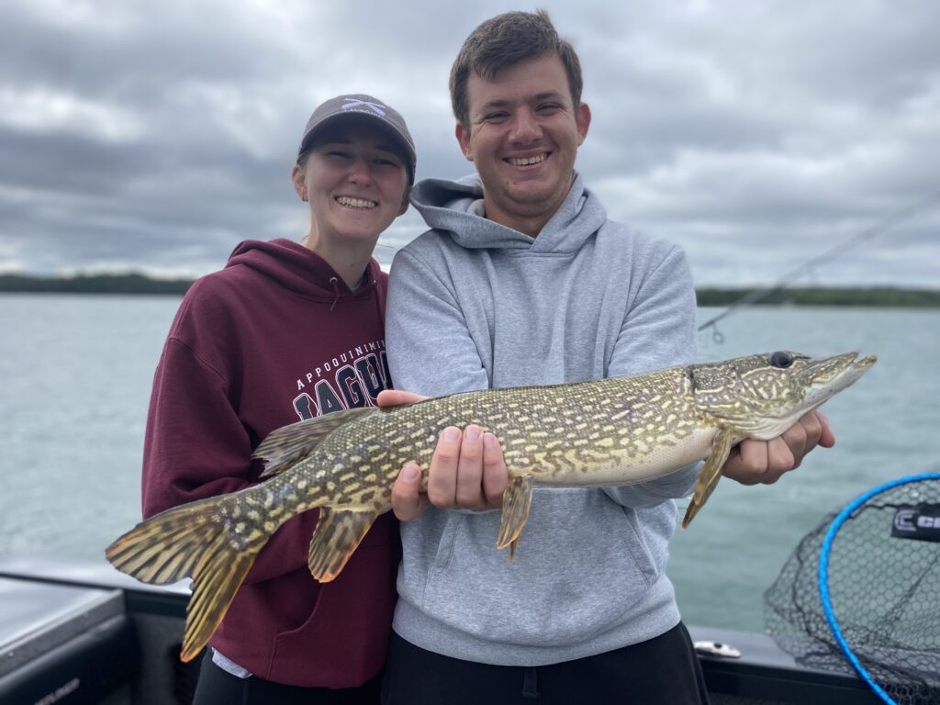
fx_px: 706
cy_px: 352
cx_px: 470
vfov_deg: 53.1
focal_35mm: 26
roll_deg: -1.8
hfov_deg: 67.3
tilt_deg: -4.5
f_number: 1.8
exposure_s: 1/1927
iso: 32
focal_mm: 4.25
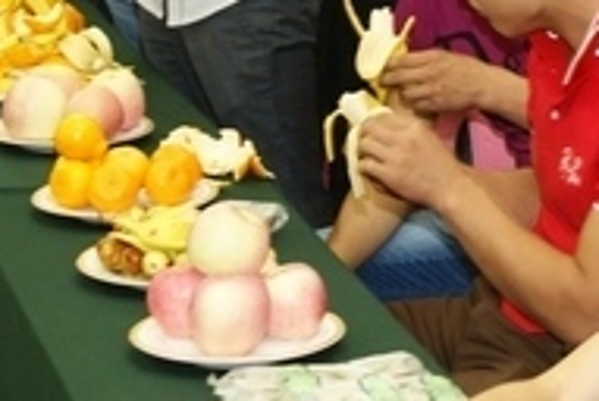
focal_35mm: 165
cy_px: -19
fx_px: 2742
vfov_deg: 8.3
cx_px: 583
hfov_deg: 12.3
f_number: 4.5
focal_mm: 35
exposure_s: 1/60
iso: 400
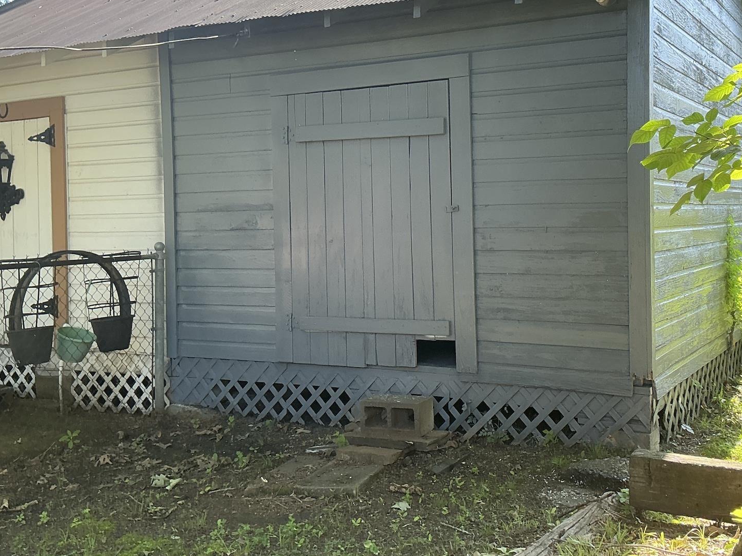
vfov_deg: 35.8
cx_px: 437
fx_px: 857
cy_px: 215
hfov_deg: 46.6
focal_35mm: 40
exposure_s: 1/122
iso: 25
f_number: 1.8
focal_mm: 3
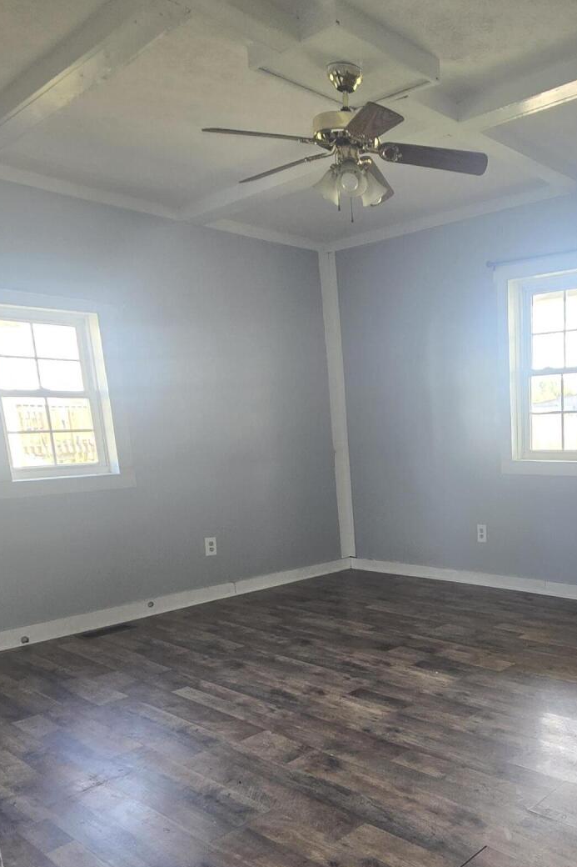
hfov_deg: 45.4
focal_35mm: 26
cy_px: 553
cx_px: 508
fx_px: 625
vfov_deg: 68.1
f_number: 2.2
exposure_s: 1/60
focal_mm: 2.2
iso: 125
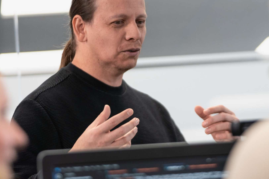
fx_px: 1941
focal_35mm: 260
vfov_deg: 5.3
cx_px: 172
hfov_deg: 7.9
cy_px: 53
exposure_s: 1/200
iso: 200
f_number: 2.8
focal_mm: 121
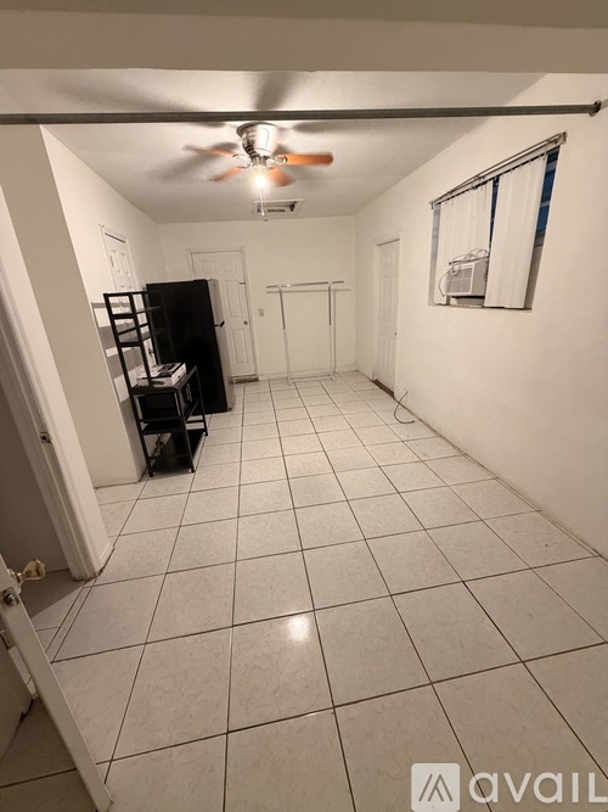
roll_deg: +4.0
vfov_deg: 102.1
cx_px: 304
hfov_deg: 85.7
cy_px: 406
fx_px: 328
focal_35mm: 14
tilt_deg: -17.9
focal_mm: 2.22
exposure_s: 1/60
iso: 400
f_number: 2.2
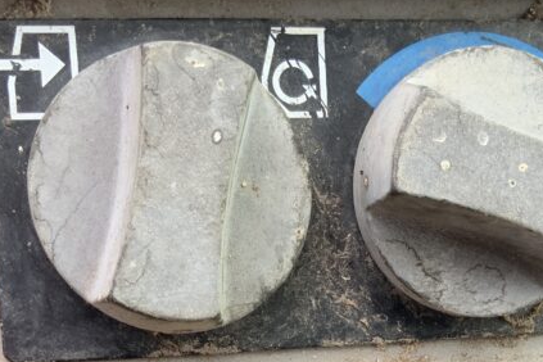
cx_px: 363
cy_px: 465
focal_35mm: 73
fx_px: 1101
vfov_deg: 17.6
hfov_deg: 27.5
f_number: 1.8
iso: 25
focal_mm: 3
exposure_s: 1/122
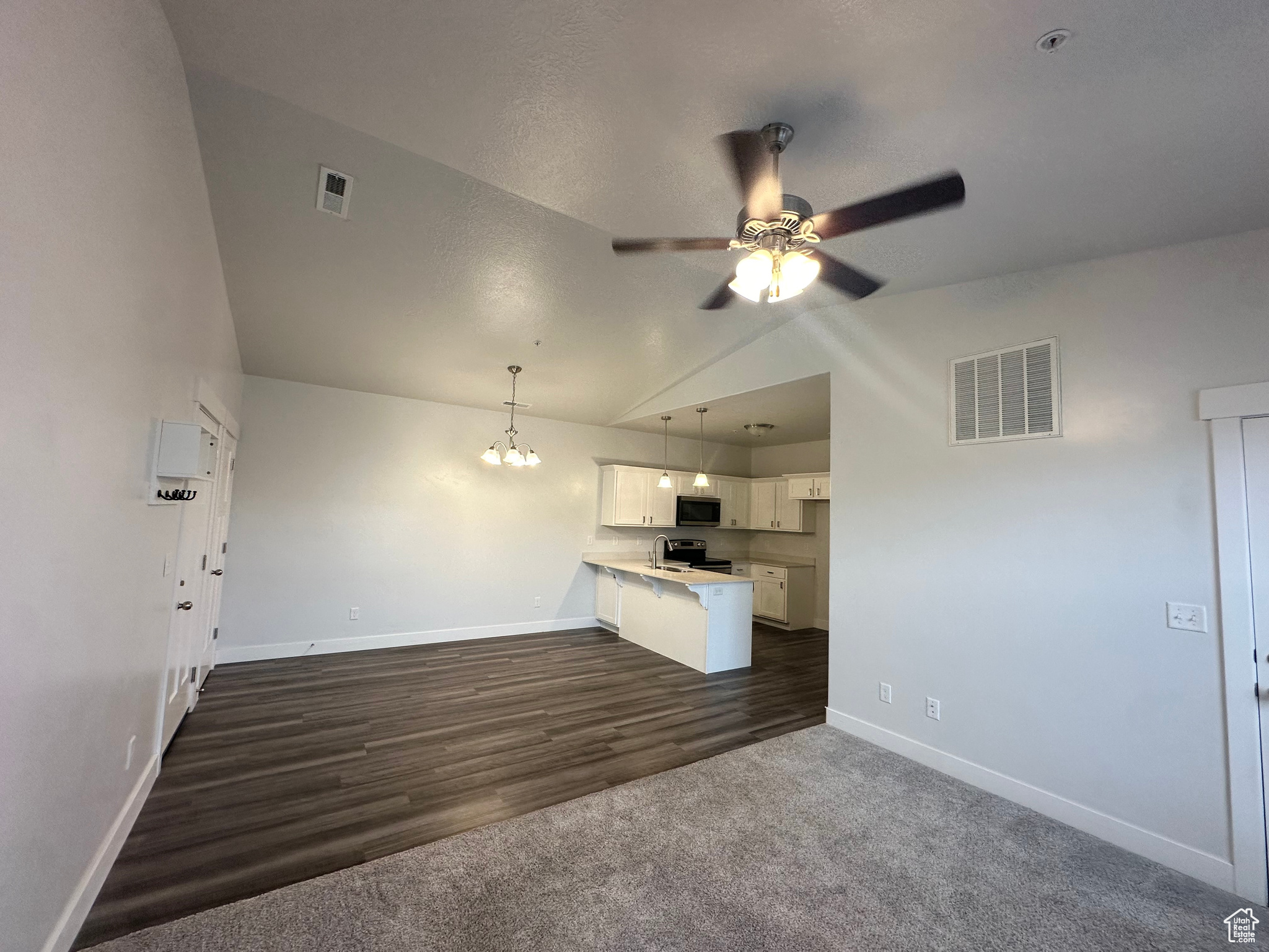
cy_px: 476
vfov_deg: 85.7
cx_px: 634
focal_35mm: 14
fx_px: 513
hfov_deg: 102.1
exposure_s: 1/120
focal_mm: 2.22
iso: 125
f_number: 2.2
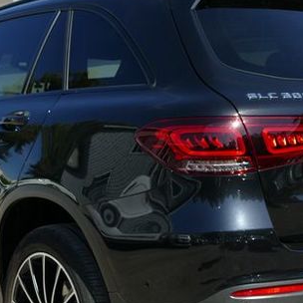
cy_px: 178
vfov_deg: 20.6
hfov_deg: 20.6
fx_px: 832
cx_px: 160
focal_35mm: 84
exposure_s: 1/1300
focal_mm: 11.1
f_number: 3
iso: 125
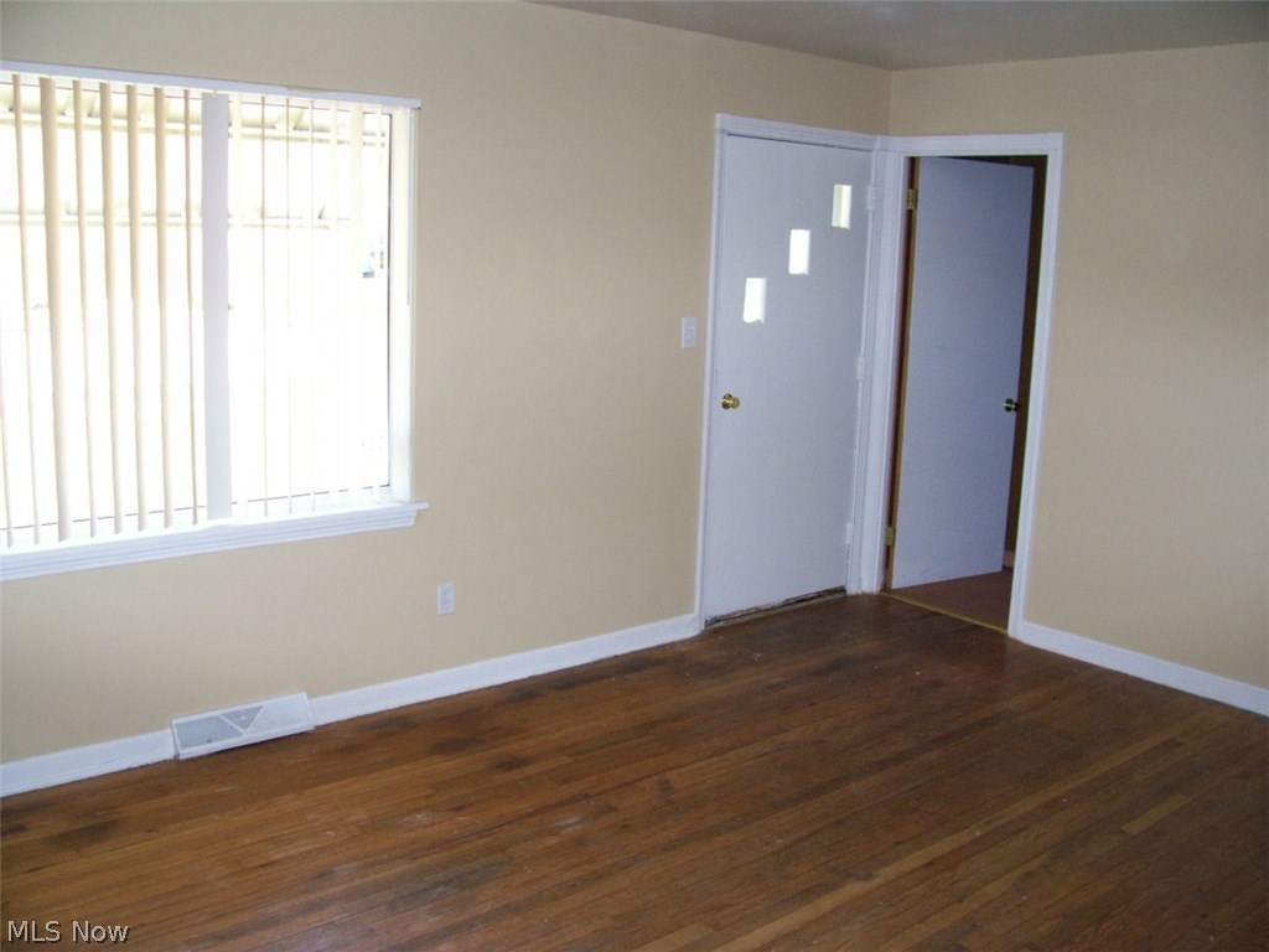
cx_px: 634
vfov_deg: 41.8
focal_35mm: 34
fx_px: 1246
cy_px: 476
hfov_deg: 54.0
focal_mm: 5.6
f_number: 2.7
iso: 140
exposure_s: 1/112
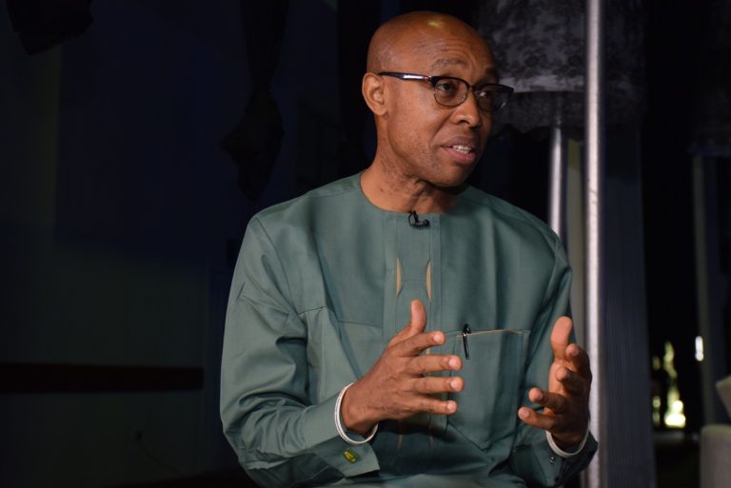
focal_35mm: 72
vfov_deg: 19.0
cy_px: 244
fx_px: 1463
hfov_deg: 28.1
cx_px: 366
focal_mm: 48
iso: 800
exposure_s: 1/250
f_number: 5
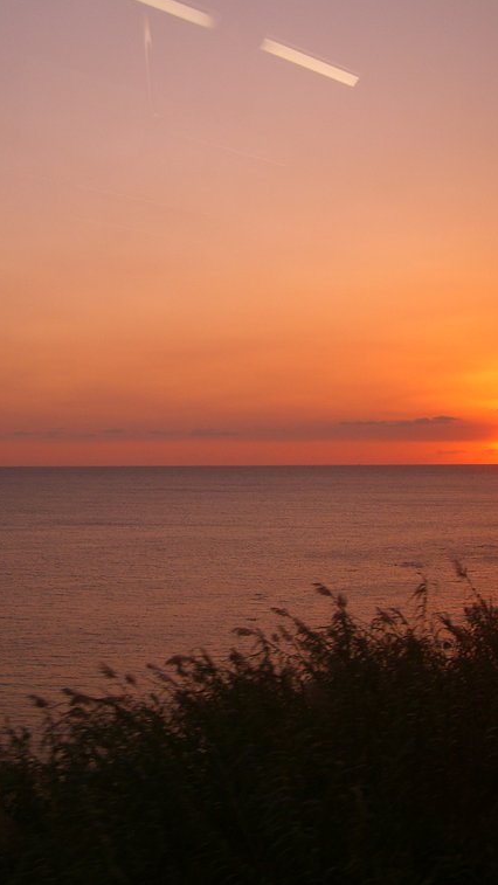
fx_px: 1314
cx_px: 201
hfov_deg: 21.4
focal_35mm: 56
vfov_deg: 37.2
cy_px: 447
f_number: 2.8
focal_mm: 7.9
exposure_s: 1/200
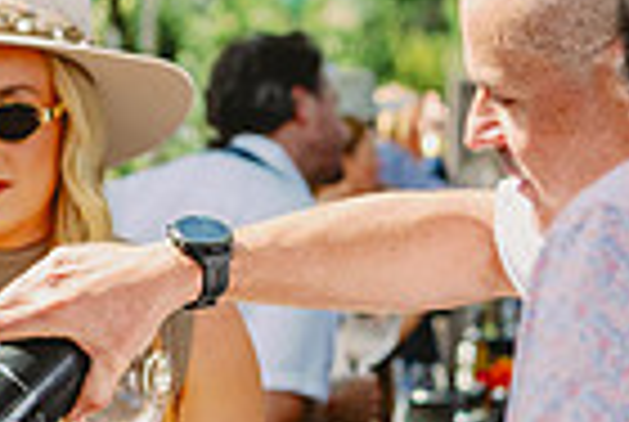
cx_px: 13
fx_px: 5060
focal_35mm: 289
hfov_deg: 7.1
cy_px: 294
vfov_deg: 4.8
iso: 640
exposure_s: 1/1600
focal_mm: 70
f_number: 4.5
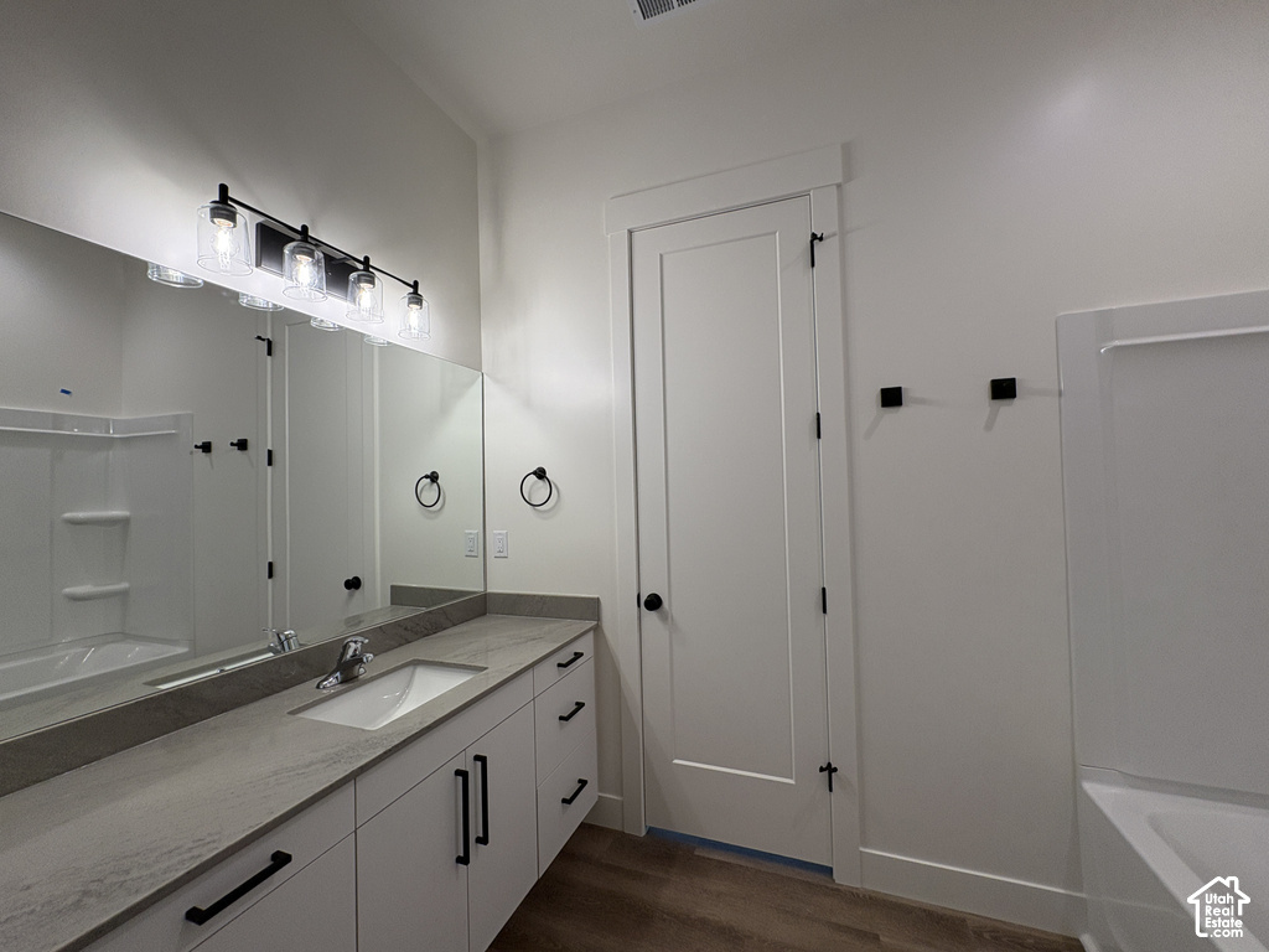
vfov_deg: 85.7
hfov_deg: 102.1
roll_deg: +1.9
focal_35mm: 14
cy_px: 476
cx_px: 634
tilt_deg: +2.0
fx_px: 513
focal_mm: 2.22
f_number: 2.2
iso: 80
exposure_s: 1/120
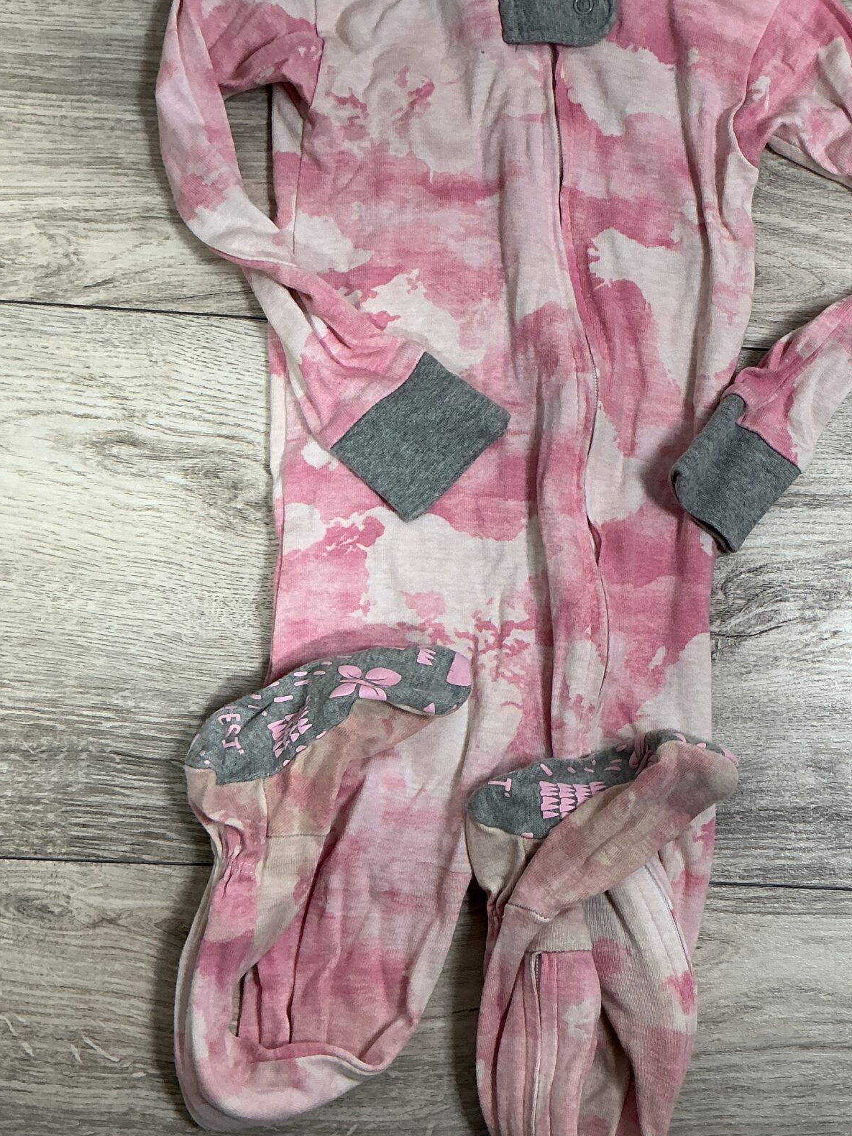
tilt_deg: -83.4
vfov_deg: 40.4
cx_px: 617
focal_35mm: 47
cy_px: 521
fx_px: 1542
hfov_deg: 30.5
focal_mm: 3
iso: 40
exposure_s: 1/50
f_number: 1.8
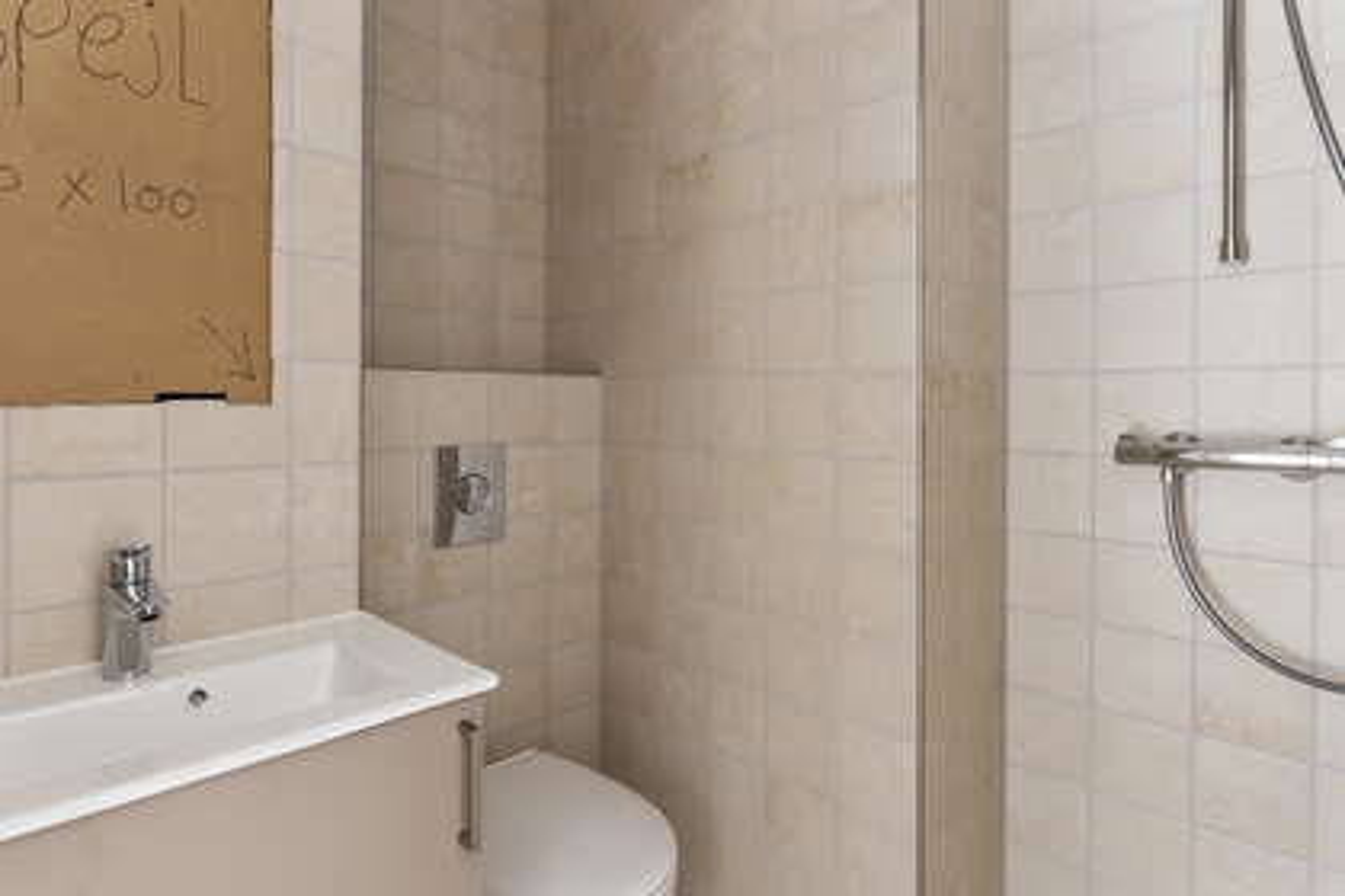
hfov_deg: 83.3
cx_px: 672
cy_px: 448
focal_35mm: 20
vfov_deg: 61.3
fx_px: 757
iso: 200
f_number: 8
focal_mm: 13.5
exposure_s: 3.2
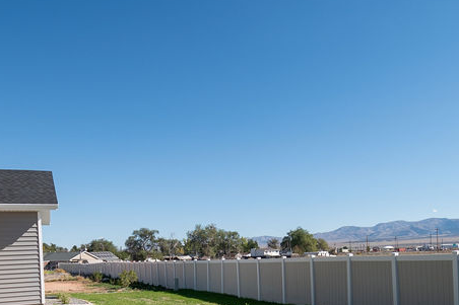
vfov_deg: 37.0
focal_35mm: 34
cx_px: 256
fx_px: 433
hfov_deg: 55.7
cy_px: 258
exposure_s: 1/1000
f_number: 4
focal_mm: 10
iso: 100
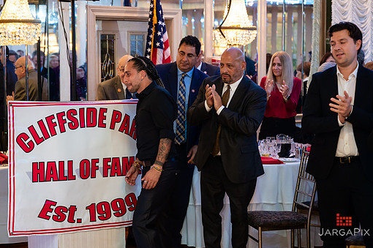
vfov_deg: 16.4
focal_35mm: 83
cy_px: 107
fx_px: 859
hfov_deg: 24.5
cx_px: 171
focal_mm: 70
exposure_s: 1/200
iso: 1250
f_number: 3.2
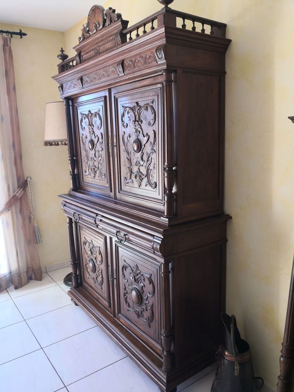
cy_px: 196
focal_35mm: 27
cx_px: 147
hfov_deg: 51.4
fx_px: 306
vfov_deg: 65.3
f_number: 1.6
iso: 80
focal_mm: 3.95
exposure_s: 1/50
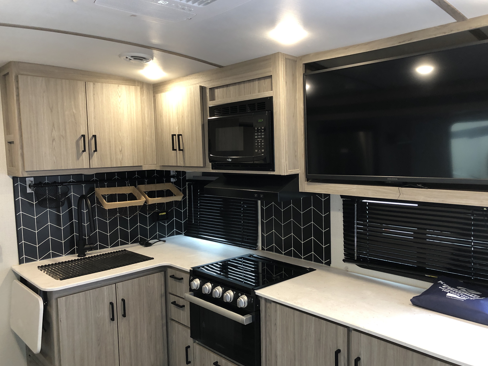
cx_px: 248
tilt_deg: -6.0
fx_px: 409
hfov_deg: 61.7
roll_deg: +1.2
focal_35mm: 29
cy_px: 185
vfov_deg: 48.2
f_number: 1.8
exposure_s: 1/15
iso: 50
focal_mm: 3.99
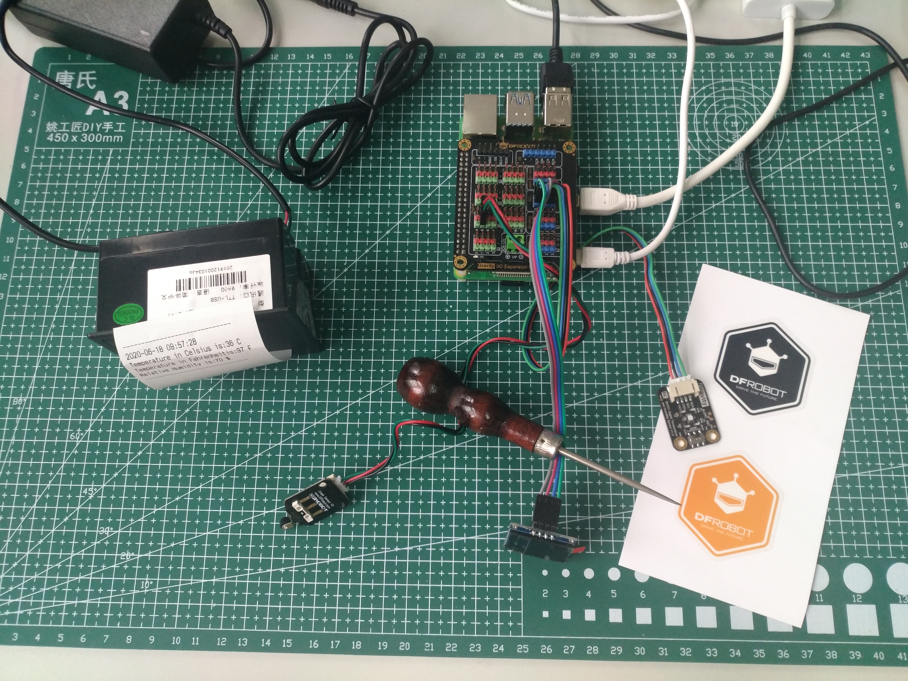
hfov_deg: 65.3
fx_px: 708
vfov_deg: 51.4
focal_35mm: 27
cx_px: 454
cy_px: 340
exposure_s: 1/33
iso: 400
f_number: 2.2
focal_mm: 4.73
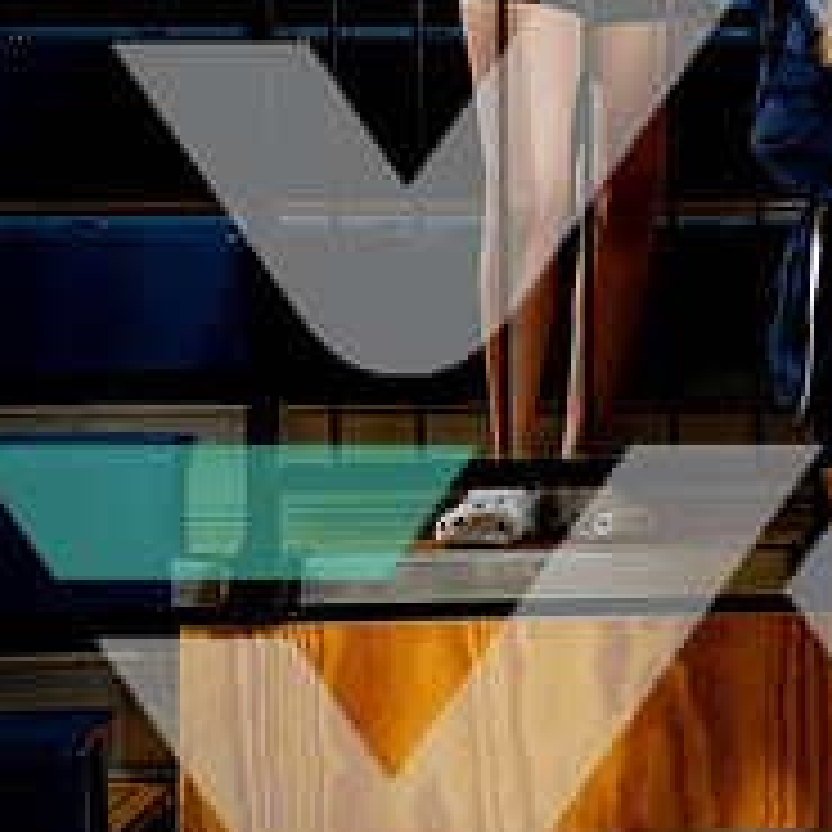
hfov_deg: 12.5
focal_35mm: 134
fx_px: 3644
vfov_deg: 12.9
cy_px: 112
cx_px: 1186
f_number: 8
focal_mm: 43
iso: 320
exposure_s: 1/250
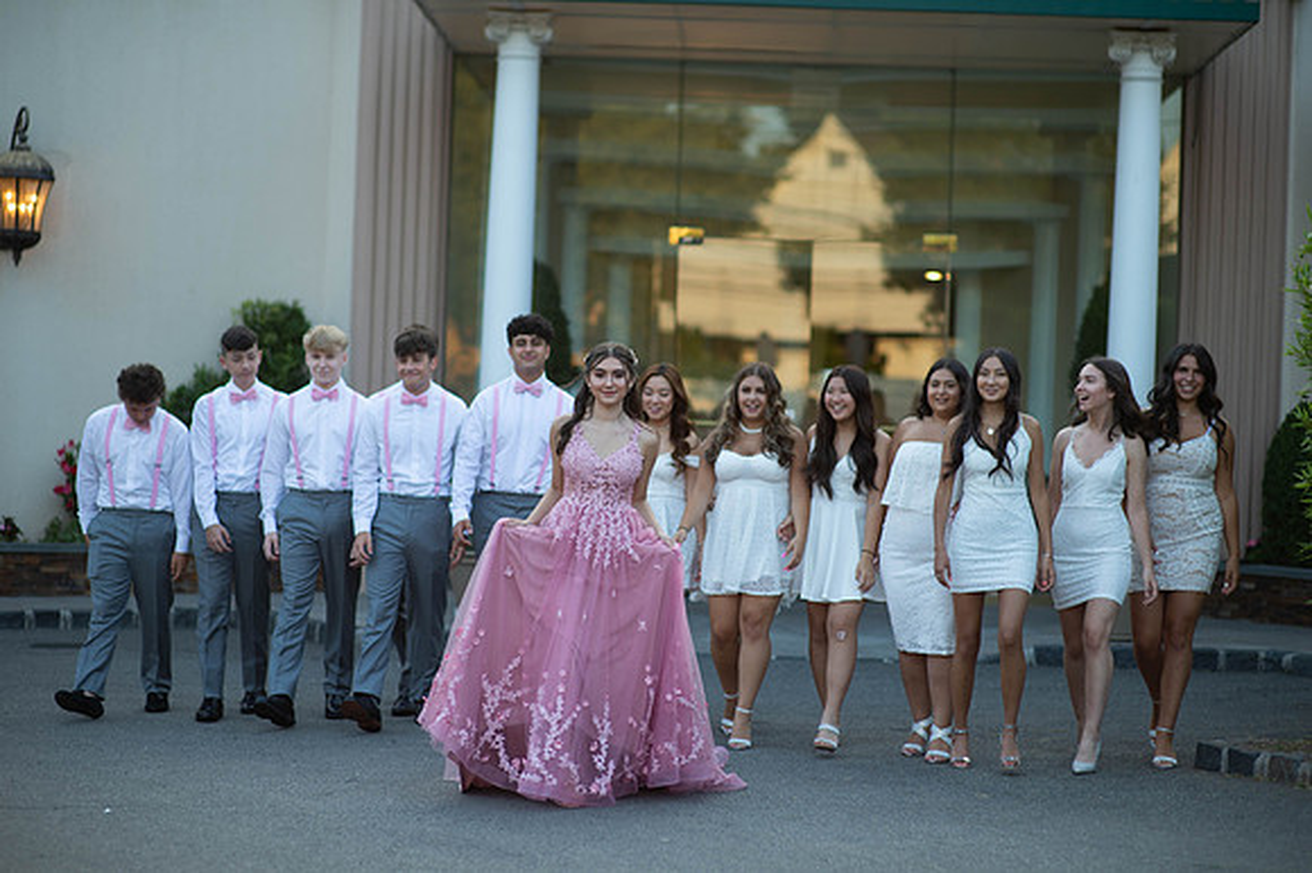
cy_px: 436
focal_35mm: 85
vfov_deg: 16.1
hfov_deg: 23.9
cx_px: 656
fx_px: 3096
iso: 250
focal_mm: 85
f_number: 2
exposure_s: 1/1000
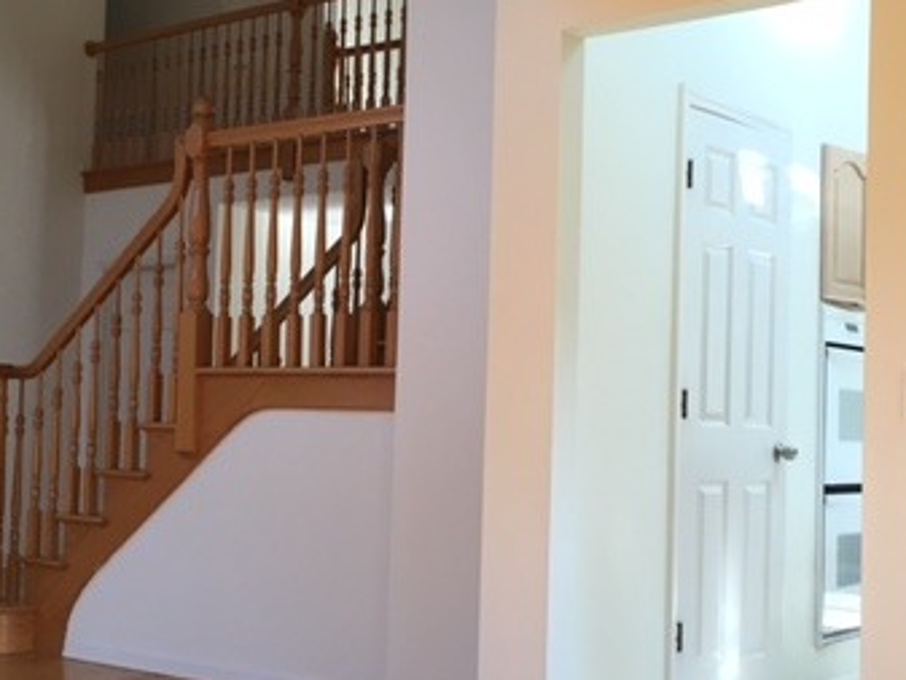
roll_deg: -0.8
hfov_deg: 34.9
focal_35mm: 55
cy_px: 363
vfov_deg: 26.6
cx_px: 384
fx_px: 1440
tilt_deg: +2.0
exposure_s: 1/40
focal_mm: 4.15
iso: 32
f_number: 2.2
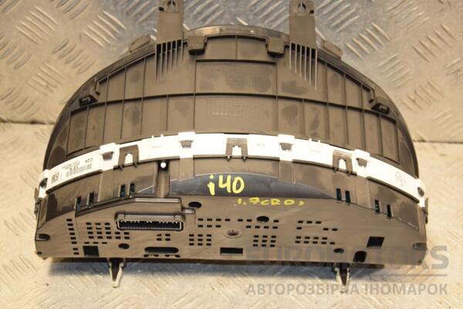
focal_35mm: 72
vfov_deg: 18.9
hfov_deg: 28.1
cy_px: 154
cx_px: 232
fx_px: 926
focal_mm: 48
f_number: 5
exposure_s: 1/200
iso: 800
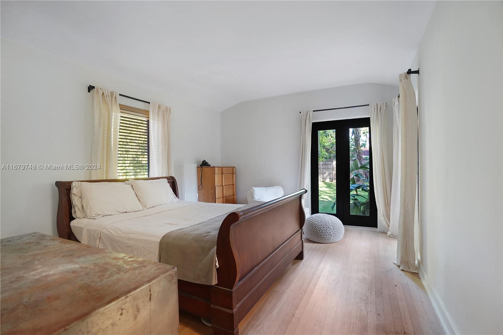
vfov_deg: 73.7
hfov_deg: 96.7
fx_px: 223
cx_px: 252
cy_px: 168
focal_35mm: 16
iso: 2500
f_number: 5
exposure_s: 1/125
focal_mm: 16
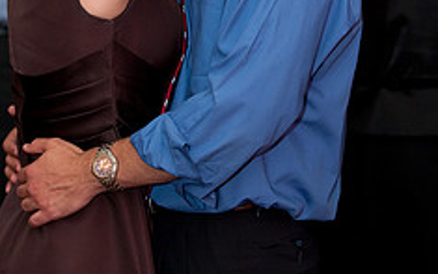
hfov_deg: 12.5
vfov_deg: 7.8
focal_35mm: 168
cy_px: -41
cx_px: 171
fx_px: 2006
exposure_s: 1/60
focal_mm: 86
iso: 1600
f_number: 4
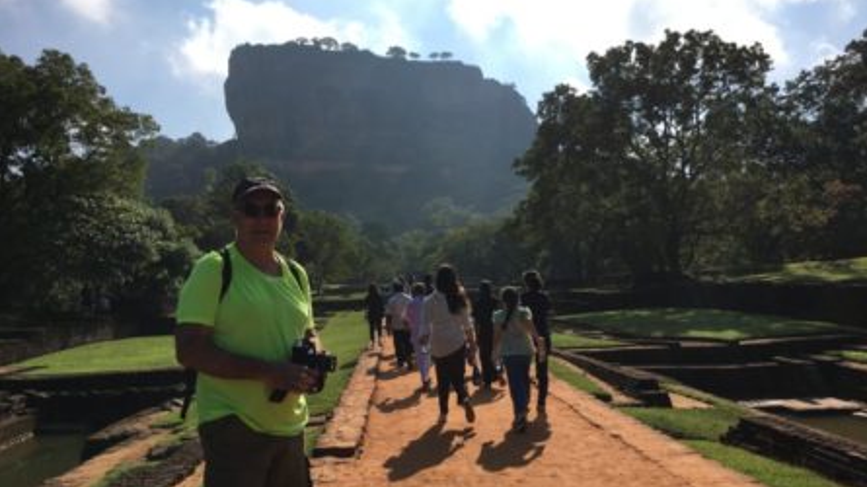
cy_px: 290
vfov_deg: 36.5
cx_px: 434
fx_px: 735
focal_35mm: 32
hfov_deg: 61.0
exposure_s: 1/2564
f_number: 2.2
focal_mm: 4.15
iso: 25
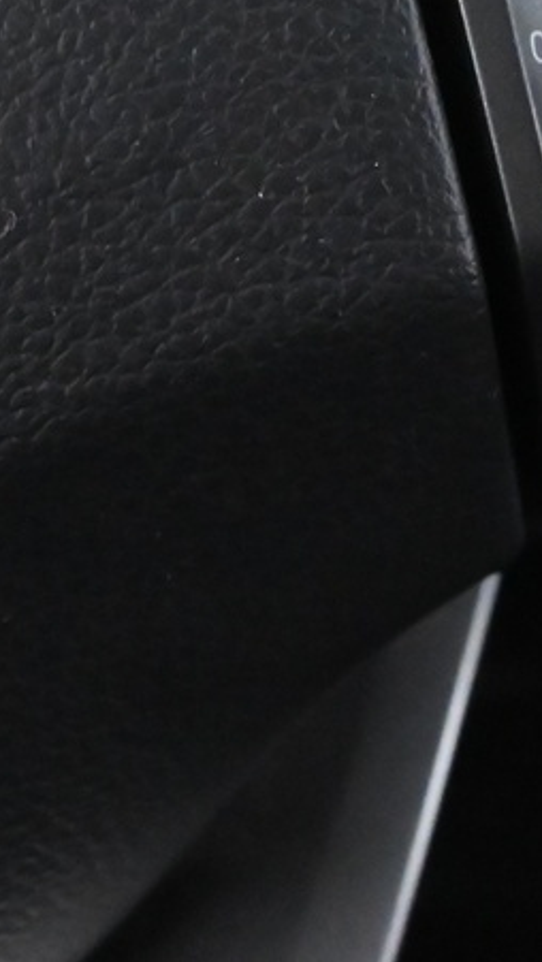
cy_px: -154
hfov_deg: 10.7
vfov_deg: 18.6
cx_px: 798
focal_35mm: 110
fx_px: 2806
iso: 6400
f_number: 5.6
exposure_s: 1/15
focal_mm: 19.5
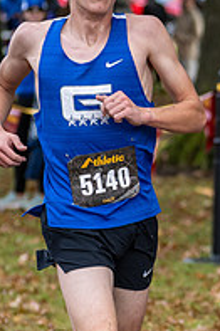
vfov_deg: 4.8
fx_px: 3967
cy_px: 197
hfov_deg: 3.2
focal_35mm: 432
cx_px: 194
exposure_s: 1/1000
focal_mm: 92
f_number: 2.8
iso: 320
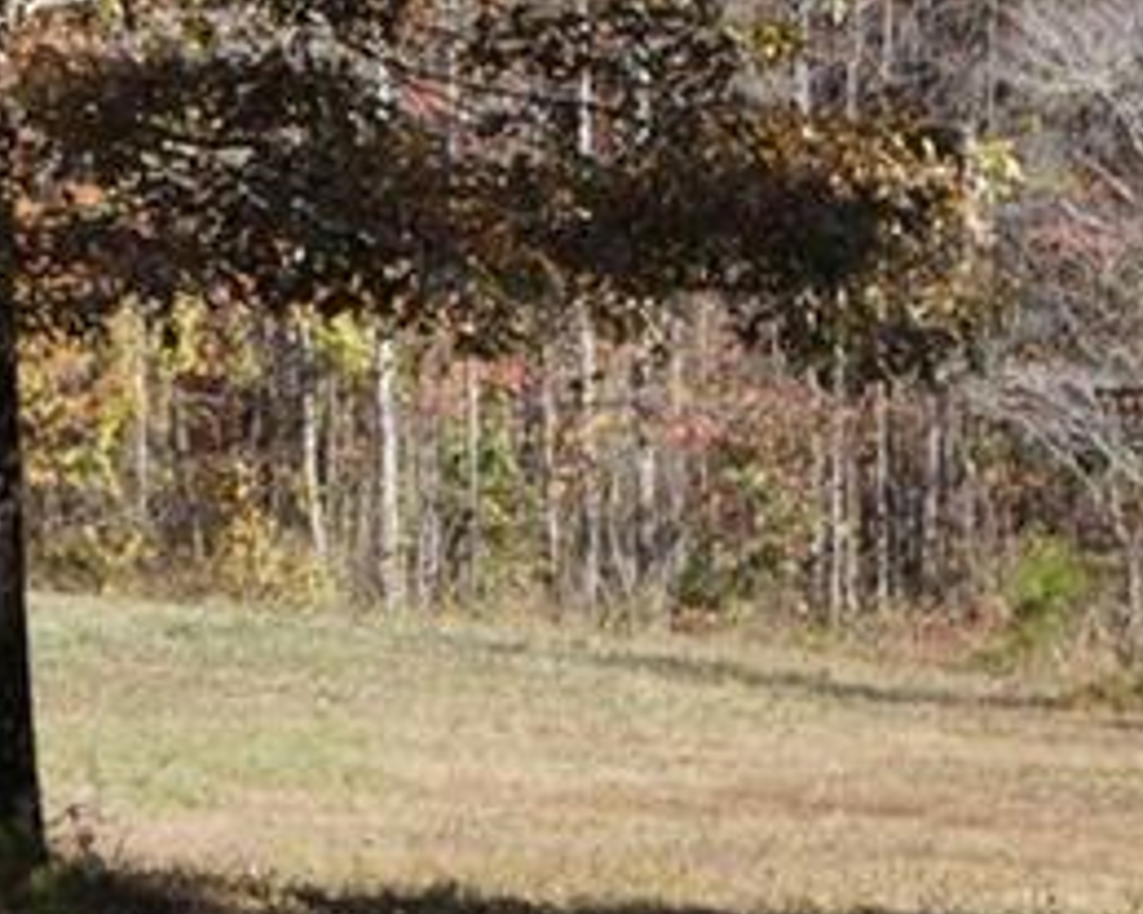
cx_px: -746
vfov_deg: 6.5
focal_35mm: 239
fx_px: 8077
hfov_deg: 7.9
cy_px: 9
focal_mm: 43
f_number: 9
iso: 100
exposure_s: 1/125
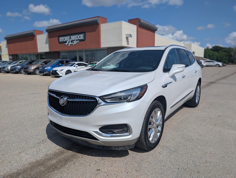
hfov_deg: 71.5
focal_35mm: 24
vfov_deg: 56.9
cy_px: 89
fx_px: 164
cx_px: 118
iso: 19
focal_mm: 6.9
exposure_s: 1/3448
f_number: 1.68
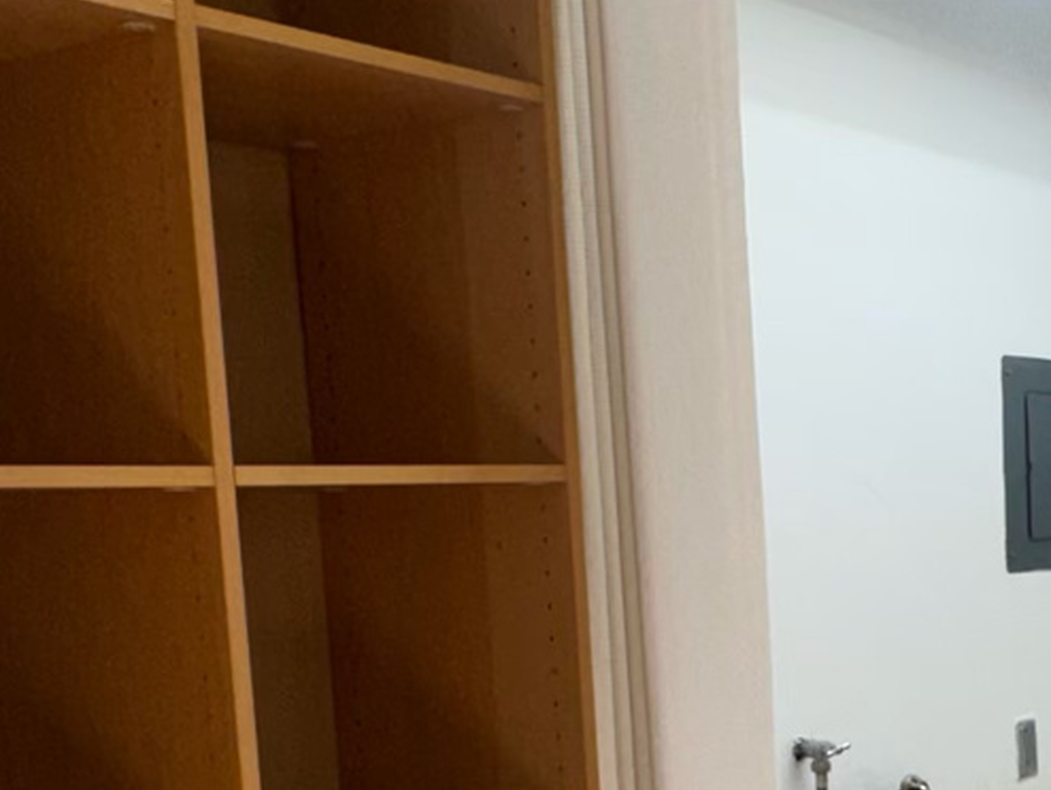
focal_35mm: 58
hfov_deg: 29.7
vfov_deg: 24.5
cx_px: 1177
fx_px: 1762
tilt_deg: -8.6
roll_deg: +0.7
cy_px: 707
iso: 40
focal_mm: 2.22
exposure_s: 1/120
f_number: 2.2
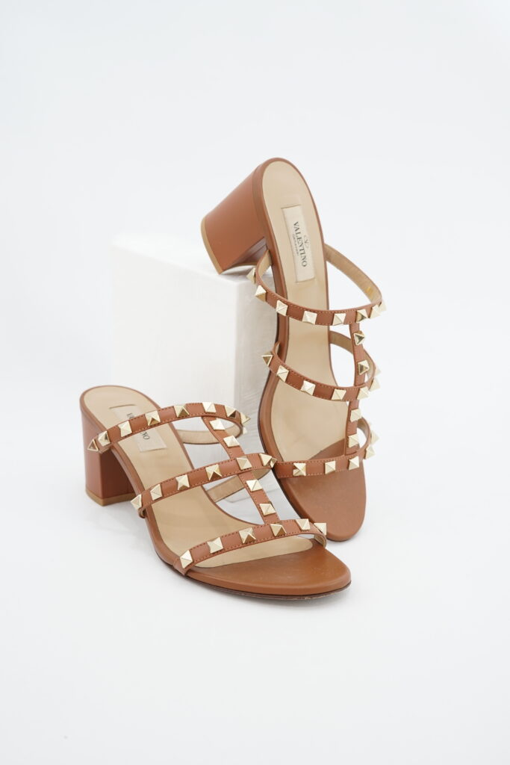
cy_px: 382
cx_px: 255
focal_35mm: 50
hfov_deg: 27.0
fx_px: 1062
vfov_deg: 39.6
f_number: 6.3
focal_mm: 50
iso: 640
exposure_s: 1/10
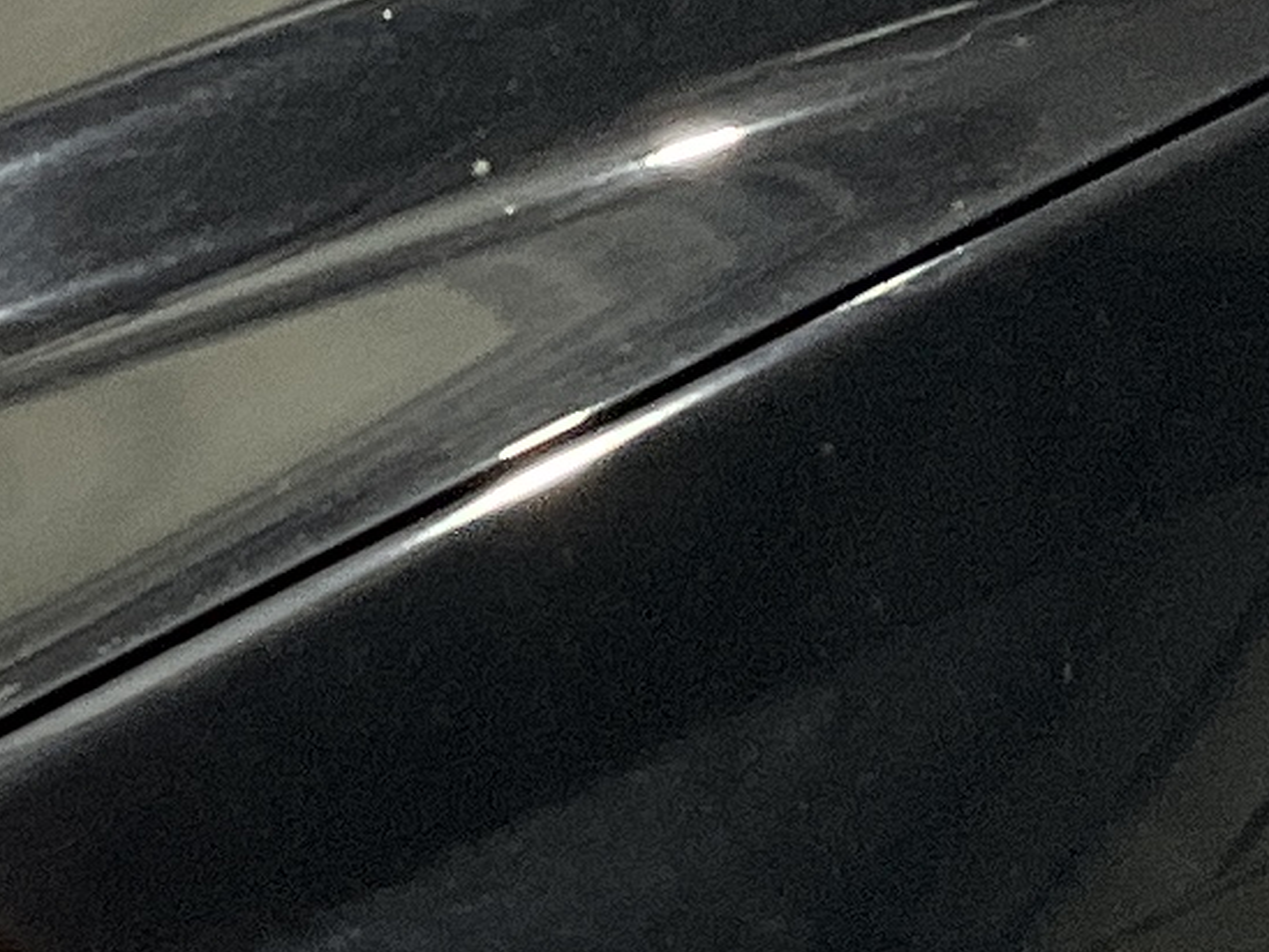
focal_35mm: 213
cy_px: 328
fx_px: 7810
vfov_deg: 7.0
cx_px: 402
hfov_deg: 9.3
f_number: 1.8
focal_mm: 3
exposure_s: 1/60
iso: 64
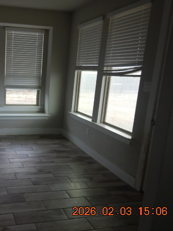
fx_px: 220
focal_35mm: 33
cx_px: 23
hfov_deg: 40.3
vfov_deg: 55.3
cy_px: 117
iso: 125
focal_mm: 4.3
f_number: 2.8
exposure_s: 1/100
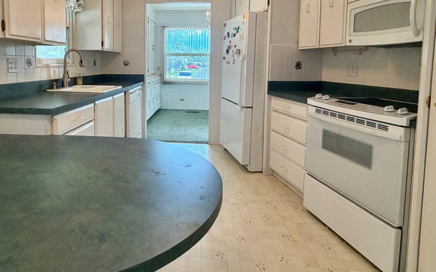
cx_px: 178
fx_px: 273
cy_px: 82
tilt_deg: -4.9
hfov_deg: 76.4
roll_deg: -1.1
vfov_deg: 51.6
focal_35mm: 23
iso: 160
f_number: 2.2
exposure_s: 1/60
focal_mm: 2.22
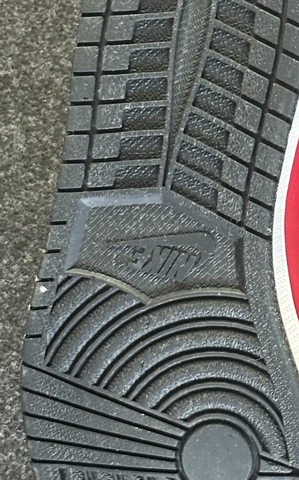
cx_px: 371
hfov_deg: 9.2
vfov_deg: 14.8
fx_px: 1839
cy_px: 244
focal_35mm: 141
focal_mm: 6.86
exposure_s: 1/25
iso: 640
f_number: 1.78
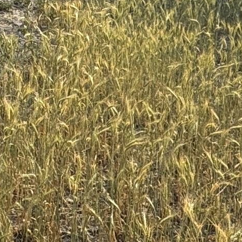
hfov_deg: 16.3
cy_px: -90
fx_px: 838
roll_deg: -2.2
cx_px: 59
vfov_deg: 15.5
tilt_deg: -4.5
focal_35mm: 106
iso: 50
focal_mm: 2.22
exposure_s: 1/910
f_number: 2.2
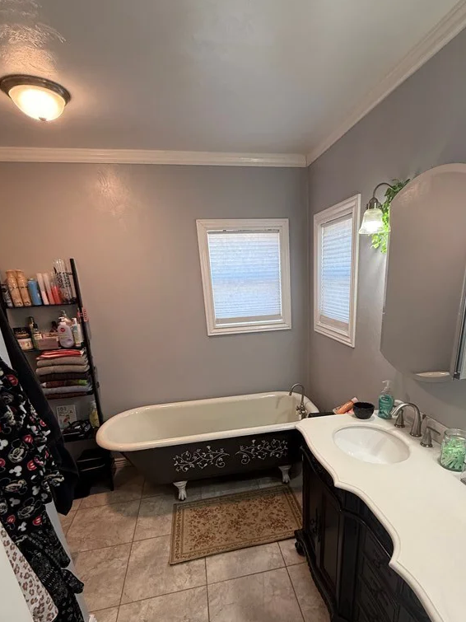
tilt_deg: -18.8
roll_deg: +2.2
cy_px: 395
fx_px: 341
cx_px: 268
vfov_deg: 82.8
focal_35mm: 19
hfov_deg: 68.3
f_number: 2.2
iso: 200
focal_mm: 2.22
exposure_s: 1/120
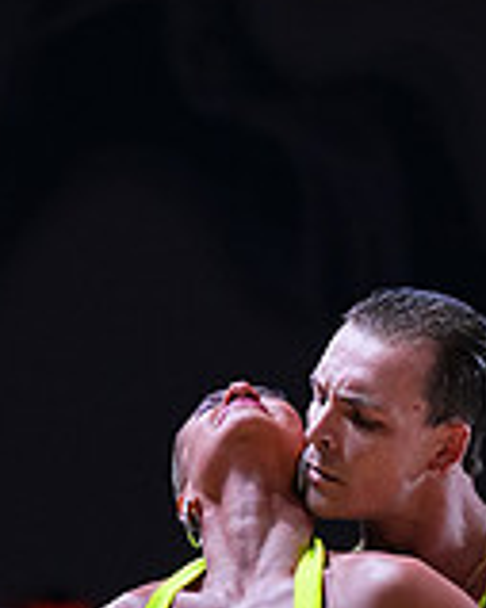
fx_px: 9970
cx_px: 327
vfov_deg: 3.5
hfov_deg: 2.8
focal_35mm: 554
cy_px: 1052
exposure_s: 1/500
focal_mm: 162
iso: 1250
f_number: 4
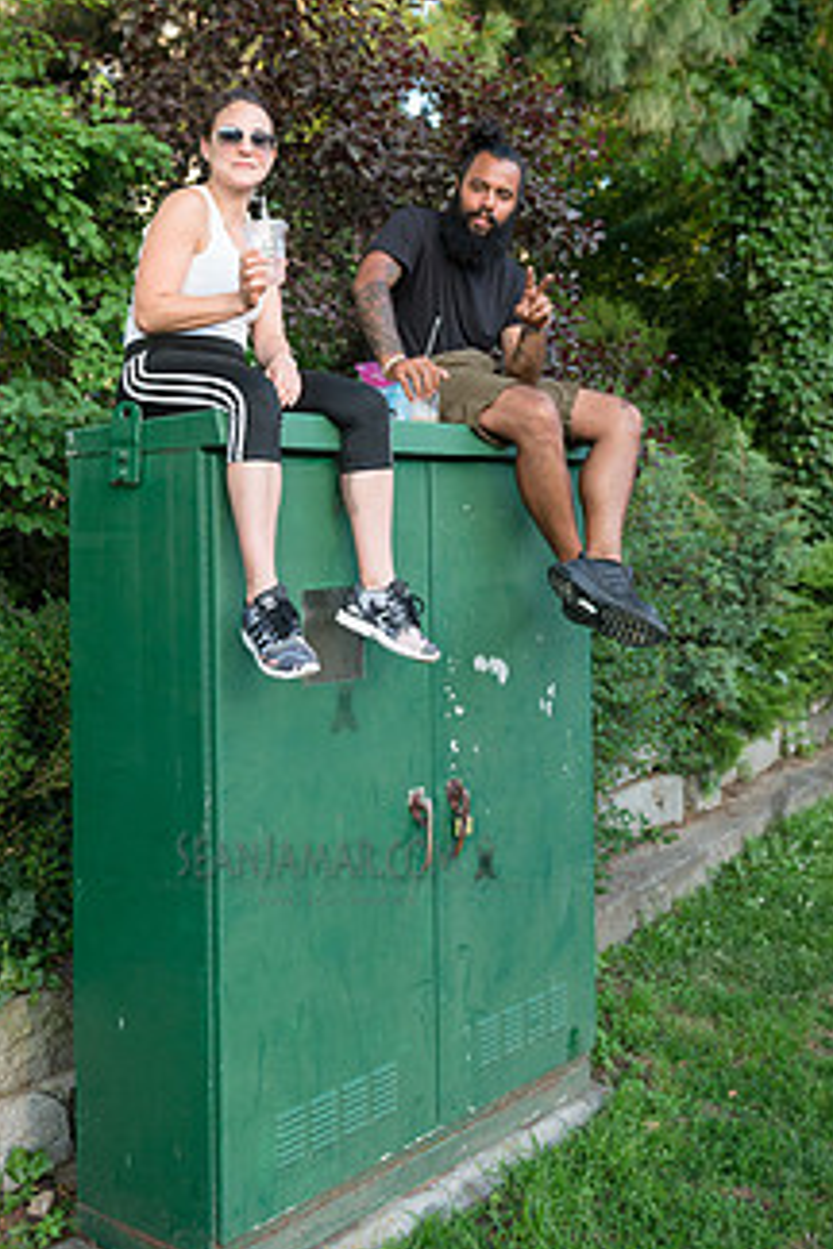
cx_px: 343
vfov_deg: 45.1
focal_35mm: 43
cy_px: 478
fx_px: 1492
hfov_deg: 31.1
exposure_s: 1/500
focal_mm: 31
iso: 500
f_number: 3.5
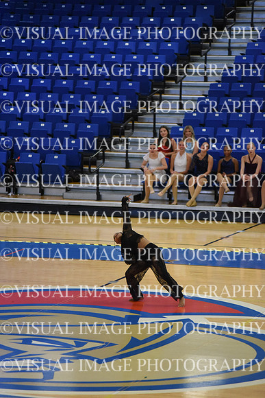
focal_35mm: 200
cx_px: 132
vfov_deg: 10.3
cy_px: 199
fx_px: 2207
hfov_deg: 6.9
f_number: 2.8
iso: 8000
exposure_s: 1/1000
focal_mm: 200
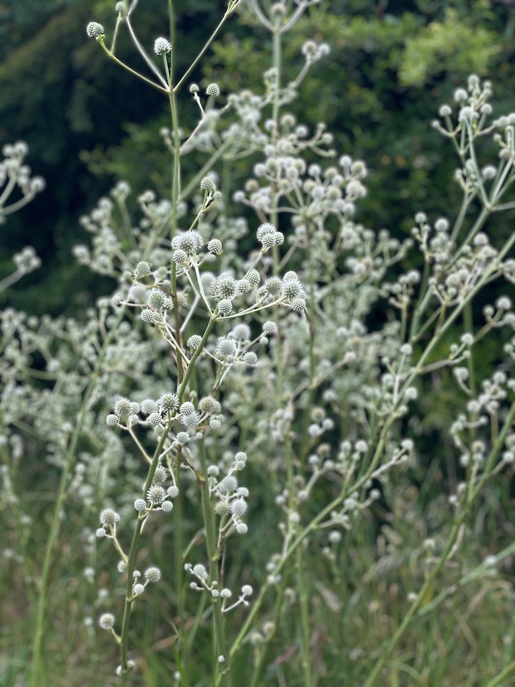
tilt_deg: -7.4
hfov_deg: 28.0
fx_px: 1032
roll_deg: +1.8
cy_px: 344
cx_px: 258
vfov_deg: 36.8
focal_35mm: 52
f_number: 2
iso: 32
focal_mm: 6
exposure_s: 1/466
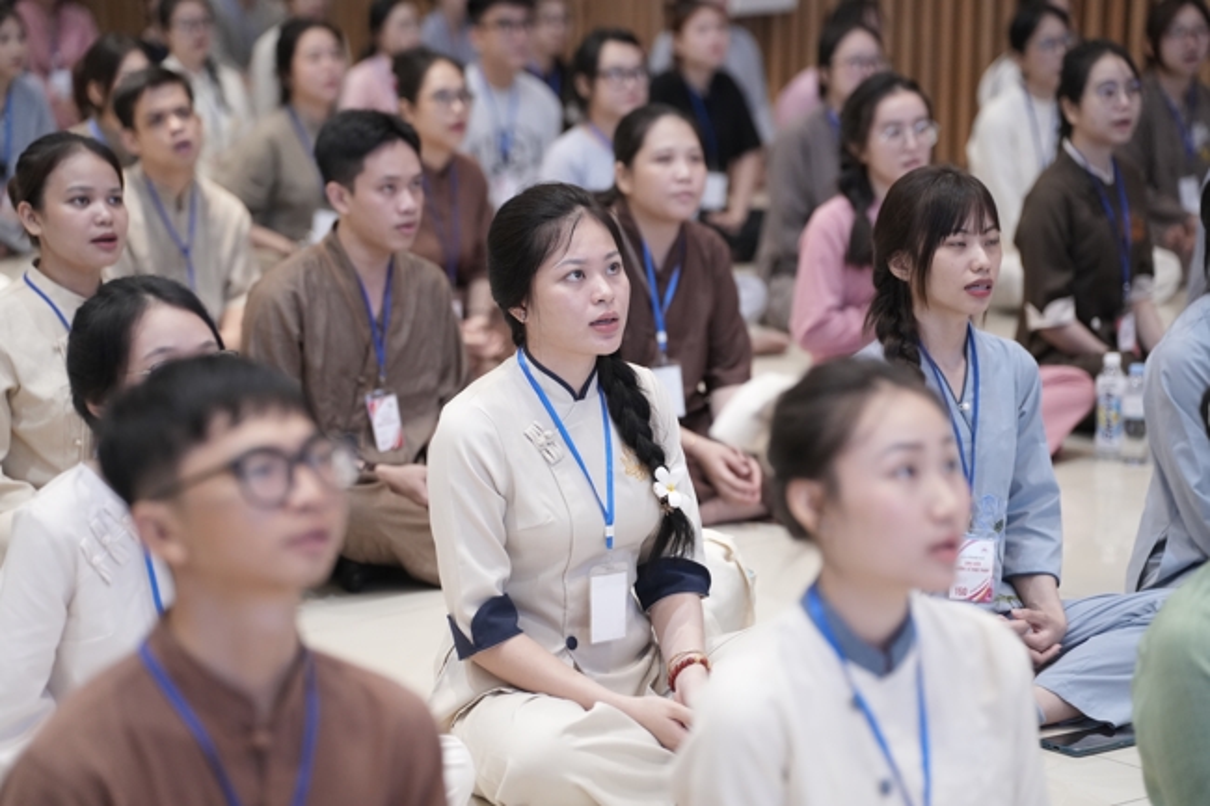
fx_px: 3461
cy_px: 403
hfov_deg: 19.8
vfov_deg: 13.3
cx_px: 605
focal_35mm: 103
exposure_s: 1/250
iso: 3200
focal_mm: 103
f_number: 2.8
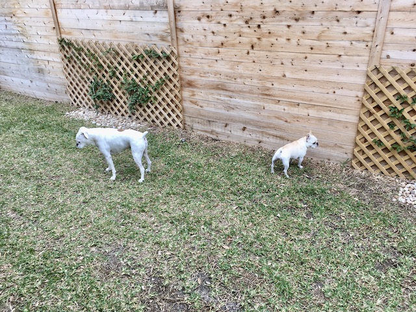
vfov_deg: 48.2
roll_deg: +2.9
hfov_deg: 61.7
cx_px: 208
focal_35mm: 29
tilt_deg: -28.8
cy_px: 156
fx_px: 349
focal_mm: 4.15
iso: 25
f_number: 2.2
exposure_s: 1/120
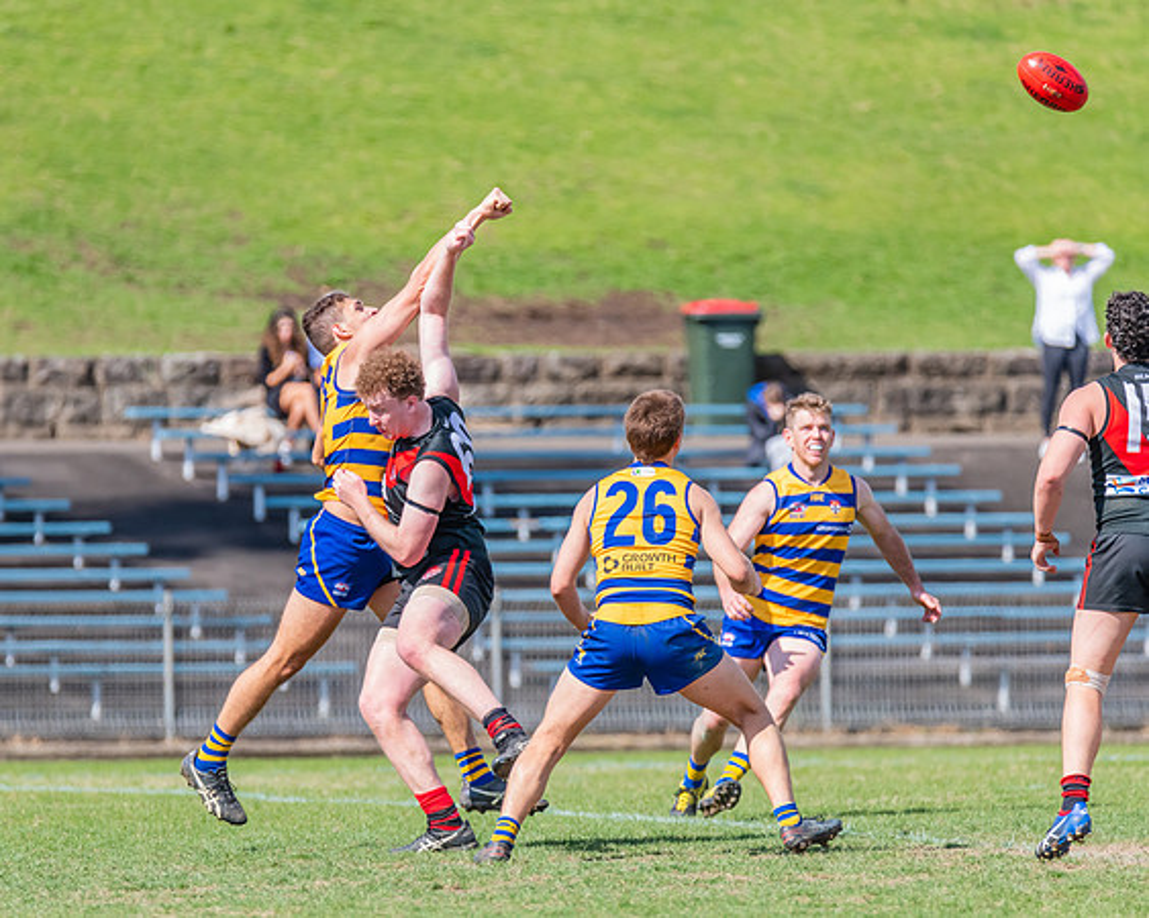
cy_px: 459
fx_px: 17228
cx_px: 460
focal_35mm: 507
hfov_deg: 3.8
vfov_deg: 3.1
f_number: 7.1
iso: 800
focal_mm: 450
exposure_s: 1/1600
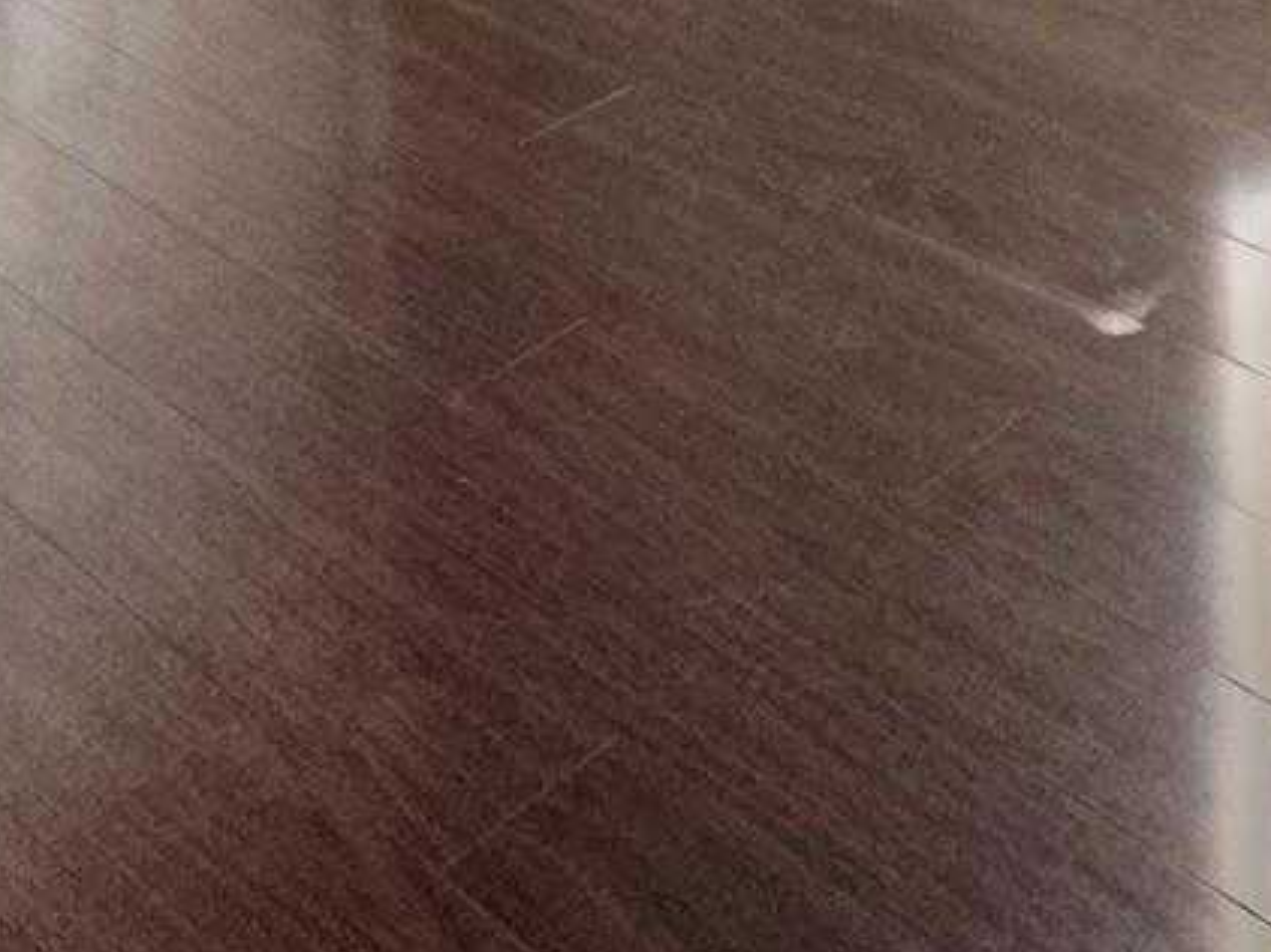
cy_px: -1208
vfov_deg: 15.0
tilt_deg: +2.8
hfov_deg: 28.4
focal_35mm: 68
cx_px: 828
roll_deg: +1.5
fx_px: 2495
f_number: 2.2
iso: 250
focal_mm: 2.22
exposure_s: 1/99
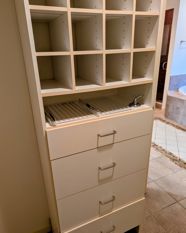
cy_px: 119
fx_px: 172
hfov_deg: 56.8
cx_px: 93
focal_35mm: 25
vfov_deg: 68.1
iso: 102
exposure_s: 1/24
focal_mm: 6.9
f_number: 1.68
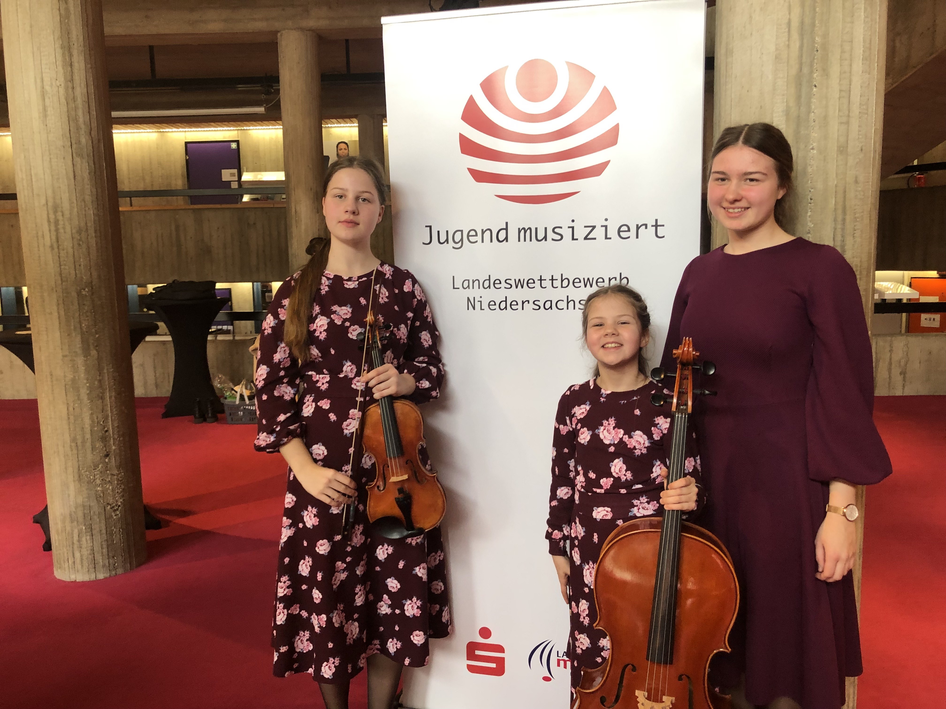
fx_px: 765
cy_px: 354
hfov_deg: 63.4
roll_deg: +1.6
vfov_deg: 49.7
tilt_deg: -7.4
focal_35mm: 28
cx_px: 473
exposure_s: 1/25
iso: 32
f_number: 1.8
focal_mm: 3.99
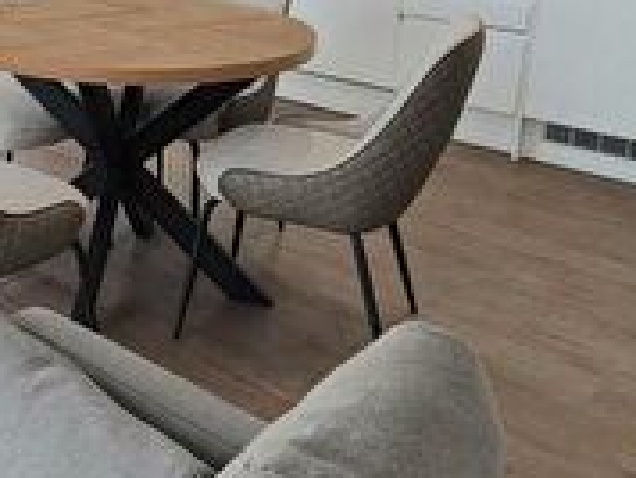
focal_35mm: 51
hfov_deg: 32.7
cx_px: -71
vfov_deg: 27.9
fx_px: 938
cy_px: 77
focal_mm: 2.2
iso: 50
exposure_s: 1/286
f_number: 2.2
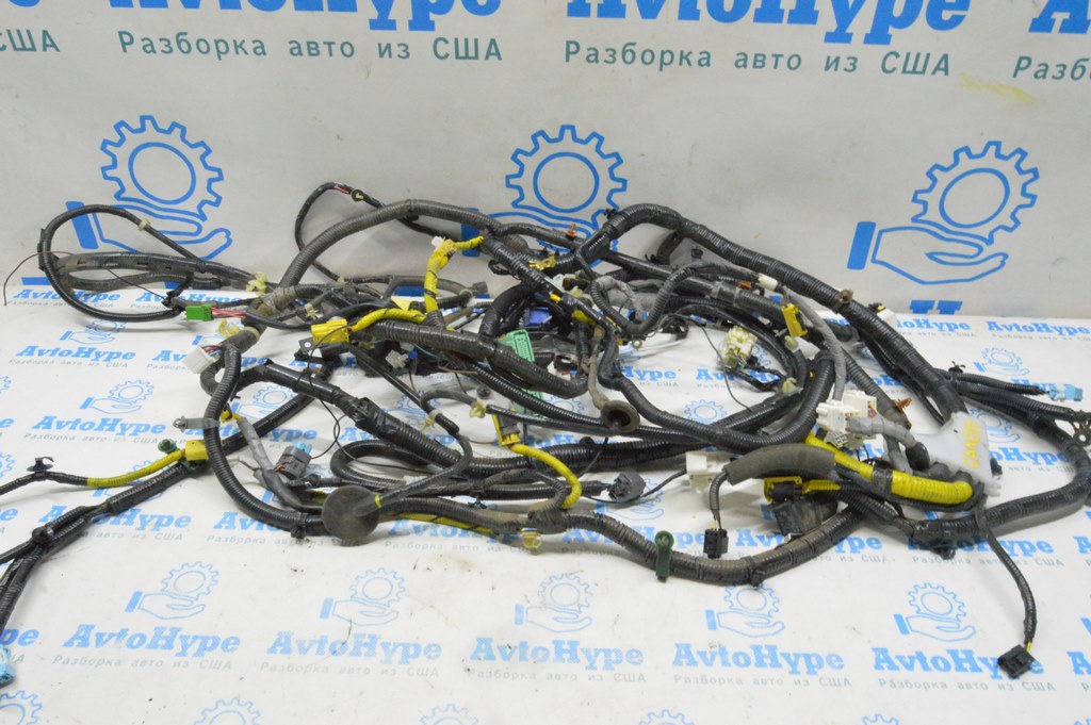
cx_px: 546
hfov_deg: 67.4
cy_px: 362
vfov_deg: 47.9
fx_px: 818
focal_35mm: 27
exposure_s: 1/15
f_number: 20
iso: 6400
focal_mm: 18
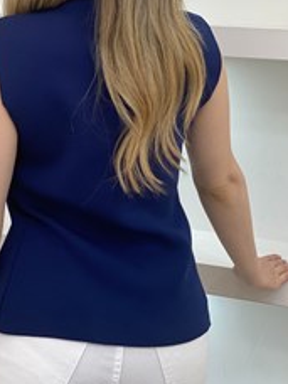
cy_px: 92
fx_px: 1043
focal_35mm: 94
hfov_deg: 15.7
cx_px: 111
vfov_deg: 20.7
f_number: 2
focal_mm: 6
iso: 50
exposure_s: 1/100
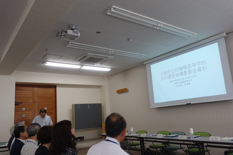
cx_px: 116
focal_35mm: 30
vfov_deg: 43.6
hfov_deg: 61.9
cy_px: 78
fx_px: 194
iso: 125
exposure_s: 1/60
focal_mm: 11
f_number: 2.8
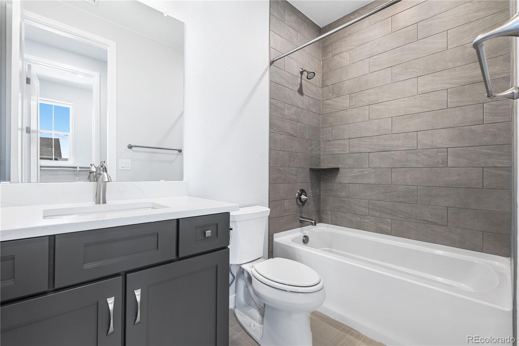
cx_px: 260
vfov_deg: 73.7
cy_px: 173
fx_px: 231
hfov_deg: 96.7
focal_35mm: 16
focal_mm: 16
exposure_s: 1/1.67
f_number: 8
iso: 125
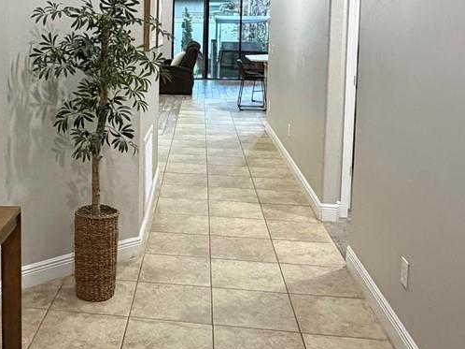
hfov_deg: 40.7
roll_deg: -0.2
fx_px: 604
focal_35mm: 45
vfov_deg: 31.3
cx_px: 107
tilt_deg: -5.0
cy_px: 67
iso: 500
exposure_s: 1/60
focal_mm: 2.22
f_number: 2.2
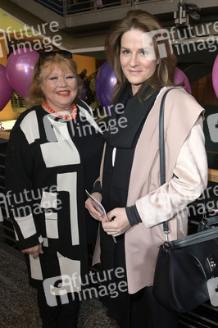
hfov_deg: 49.5
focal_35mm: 26
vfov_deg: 69.4
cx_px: 109
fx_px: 237
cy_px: 164
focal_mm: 26
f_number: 5.6
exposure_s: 1/160
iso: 1250
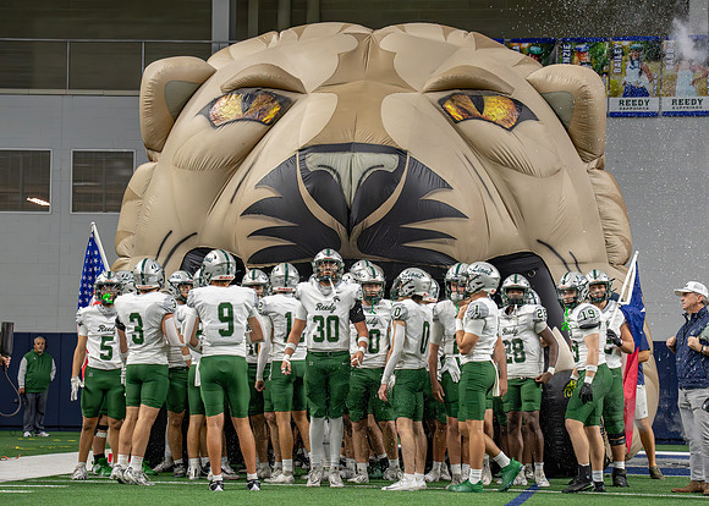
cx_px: 374
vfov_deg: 14.0
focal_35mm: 102
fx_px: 2052
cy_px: 301
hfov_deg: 19.6
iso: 5000
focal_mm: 70
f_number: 4
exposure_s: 1/1000
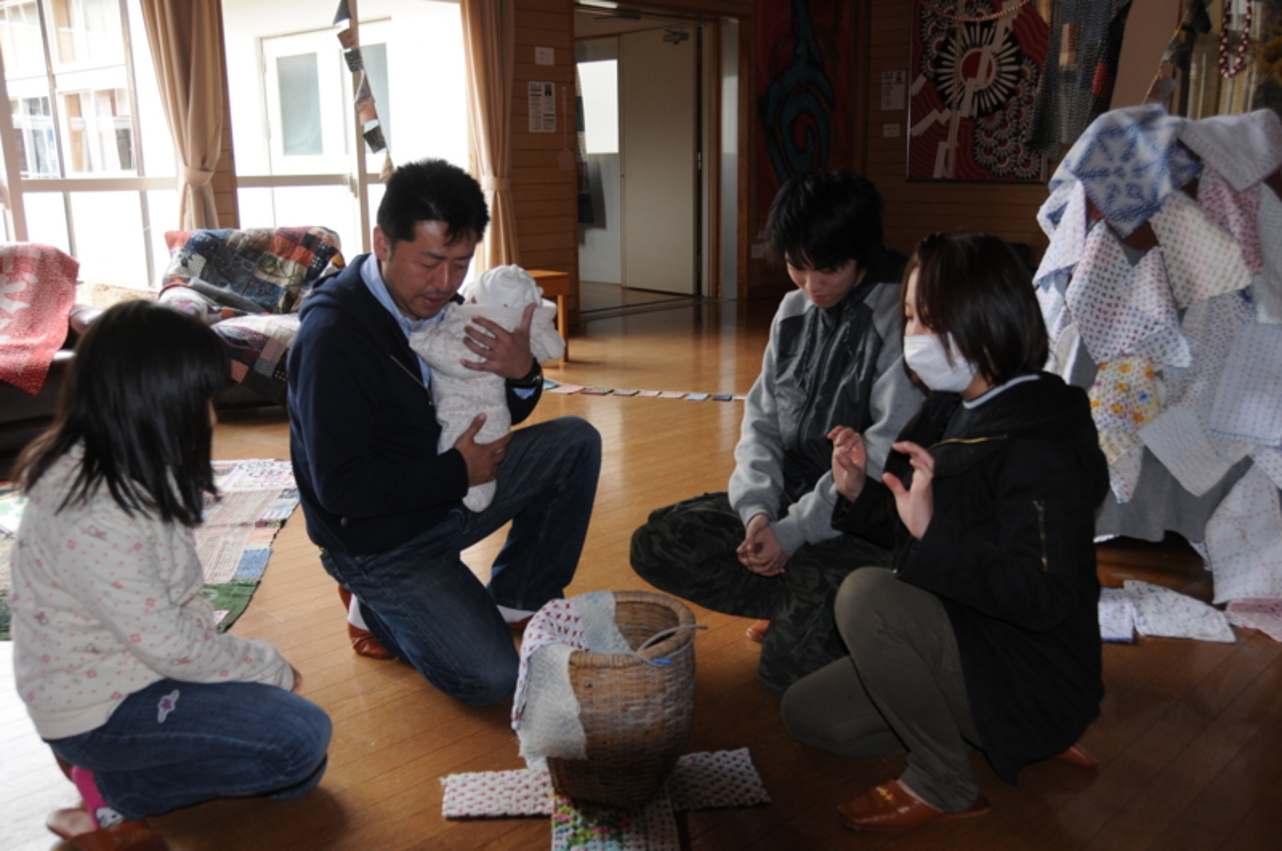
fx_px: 1173
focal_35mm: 33
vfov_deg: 39.9
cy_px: 426
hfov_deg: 57.3
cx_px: 641
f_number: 3.8
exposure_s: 1/80
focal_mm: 22
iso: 400
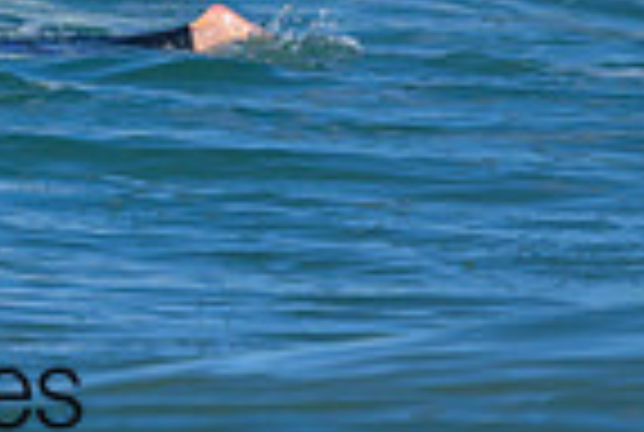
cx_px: -541
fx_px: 70252
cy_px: -464
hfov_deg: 0.5
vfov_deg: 0.4
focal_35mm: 3919
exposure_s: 1/2000
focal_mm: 800
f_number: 6.3
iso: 250
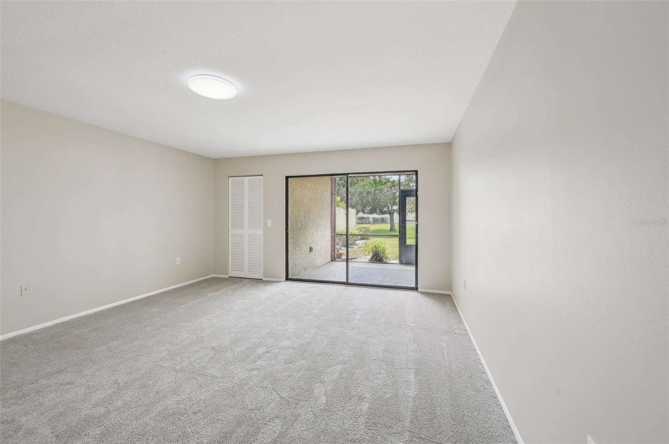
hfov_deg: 104.3
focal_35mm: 14
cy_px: 222
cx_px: 334
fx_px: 260
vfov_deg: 81.1
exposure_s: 1/100
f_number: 8
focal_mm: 14
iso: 400
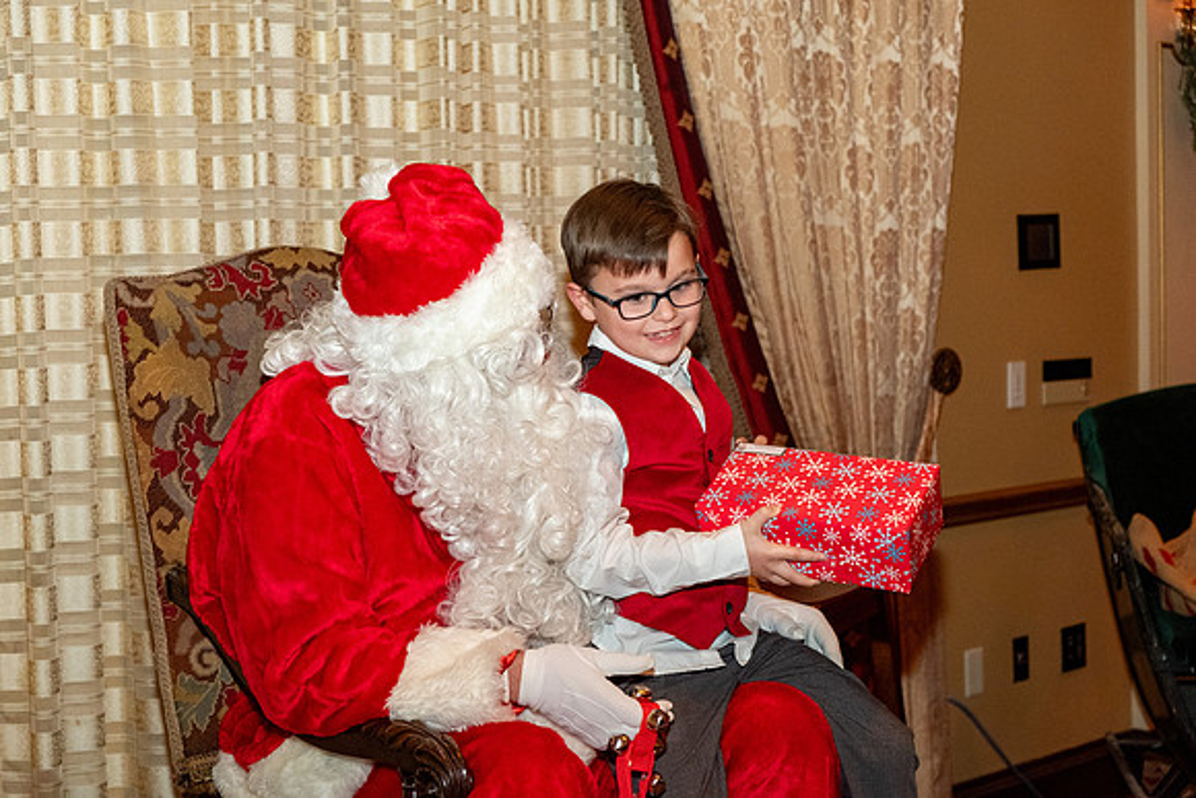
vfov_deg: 22.3
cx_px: 598
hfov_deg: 32.9
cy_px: 399
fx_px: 2027
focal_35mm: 61
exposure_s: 1/125
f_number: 4
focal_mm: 40.7
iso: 2500
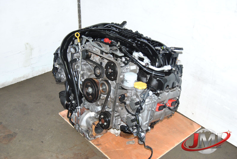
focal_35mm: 39
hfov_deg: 49.5
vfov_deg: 34.3
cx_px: 118
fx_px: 257
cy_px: 80
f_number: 5.6
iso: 400
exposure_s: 1/200
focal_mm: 26
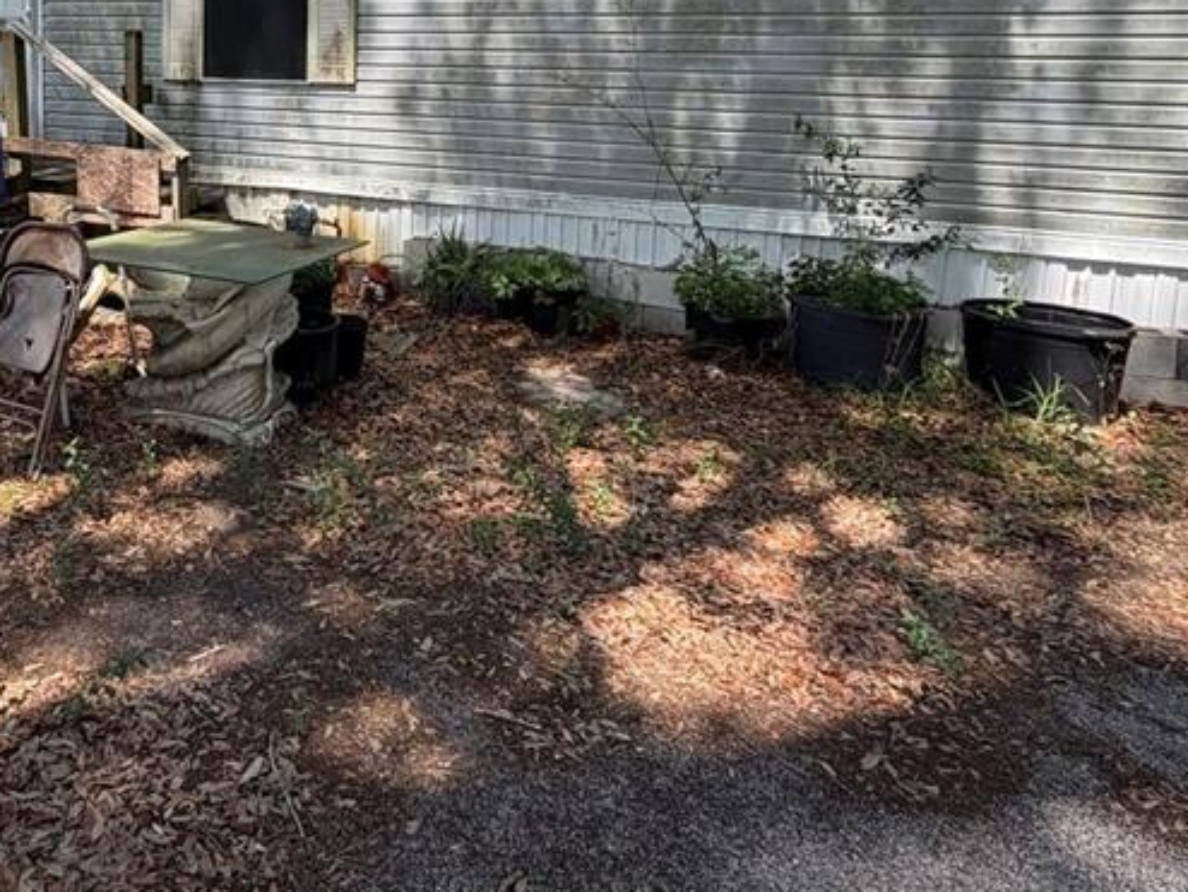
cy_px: 139
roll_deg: -0.6
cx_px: 281
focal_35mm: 29
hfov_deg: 58.1
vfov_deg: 45.1
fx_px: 996
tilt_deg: -3.8
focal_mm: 2.22
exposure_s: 1/502
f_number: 2.2
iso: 64
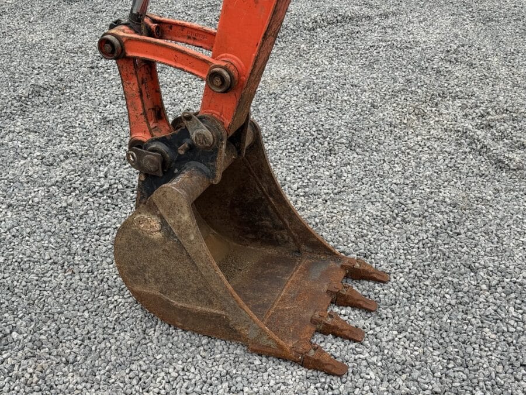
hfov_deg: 39.7
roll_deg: -0.7
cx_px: 263
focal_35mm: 48
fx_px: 729
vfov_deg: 30.3
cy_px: 198
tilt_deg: -30.0
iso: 64
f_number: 1.78
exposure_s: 1/1043
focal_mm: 6.76
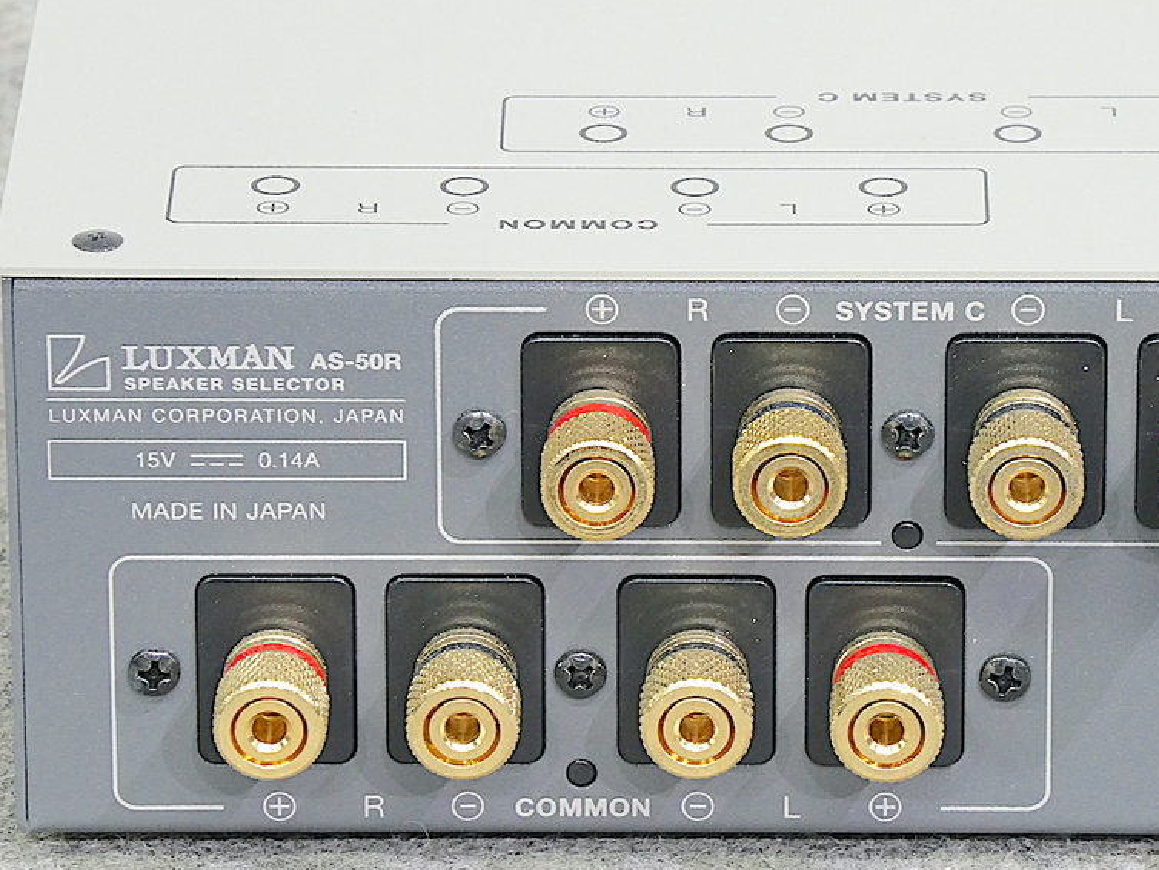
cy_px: 457
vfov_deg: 5.1
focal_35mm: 294
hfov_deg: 6.7
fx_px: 9847
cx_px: 615
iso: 200
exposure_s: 1/5
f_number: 5.6
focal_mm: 41.4
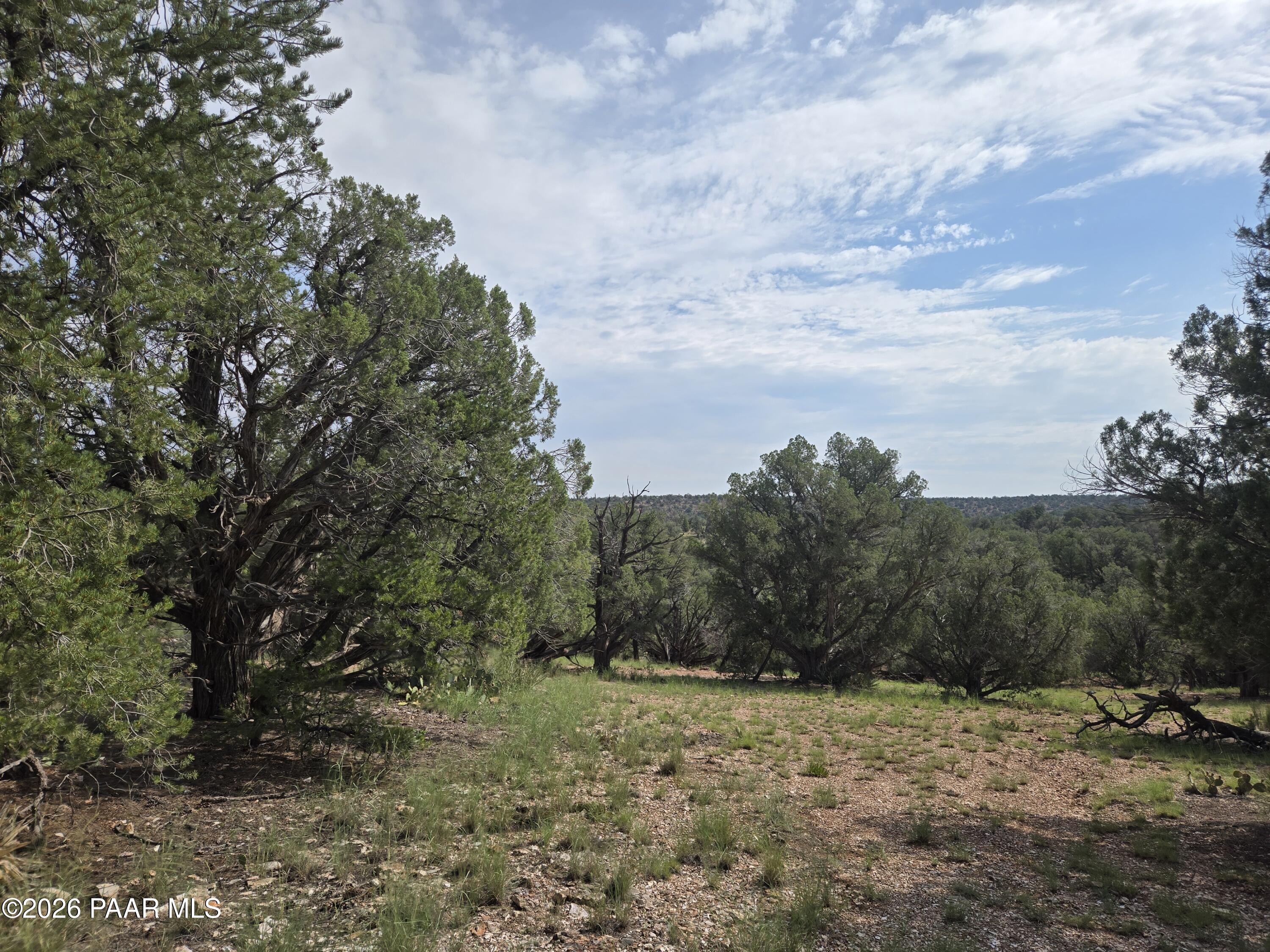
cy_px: 476
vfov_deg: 58.9
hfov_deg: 73.9
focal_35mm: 23
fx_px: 844
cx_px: 635
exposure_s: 1/2517
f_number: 1.8
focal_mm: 5.4
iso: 25
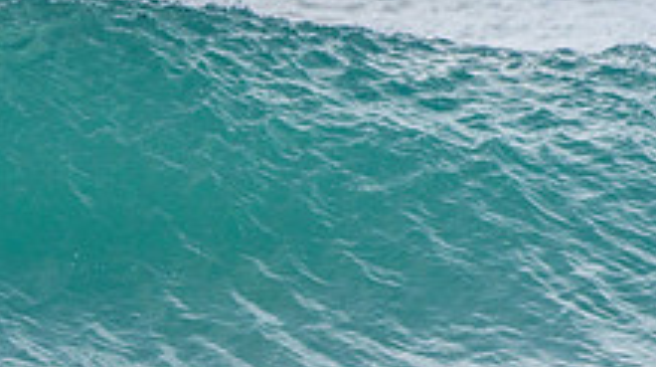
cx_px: -143
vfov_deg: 0.7
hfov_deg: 1.3
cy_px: 355
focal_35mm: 1695
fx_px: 29441
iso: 560
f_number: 5.6
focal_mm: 500
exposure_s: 1/2000
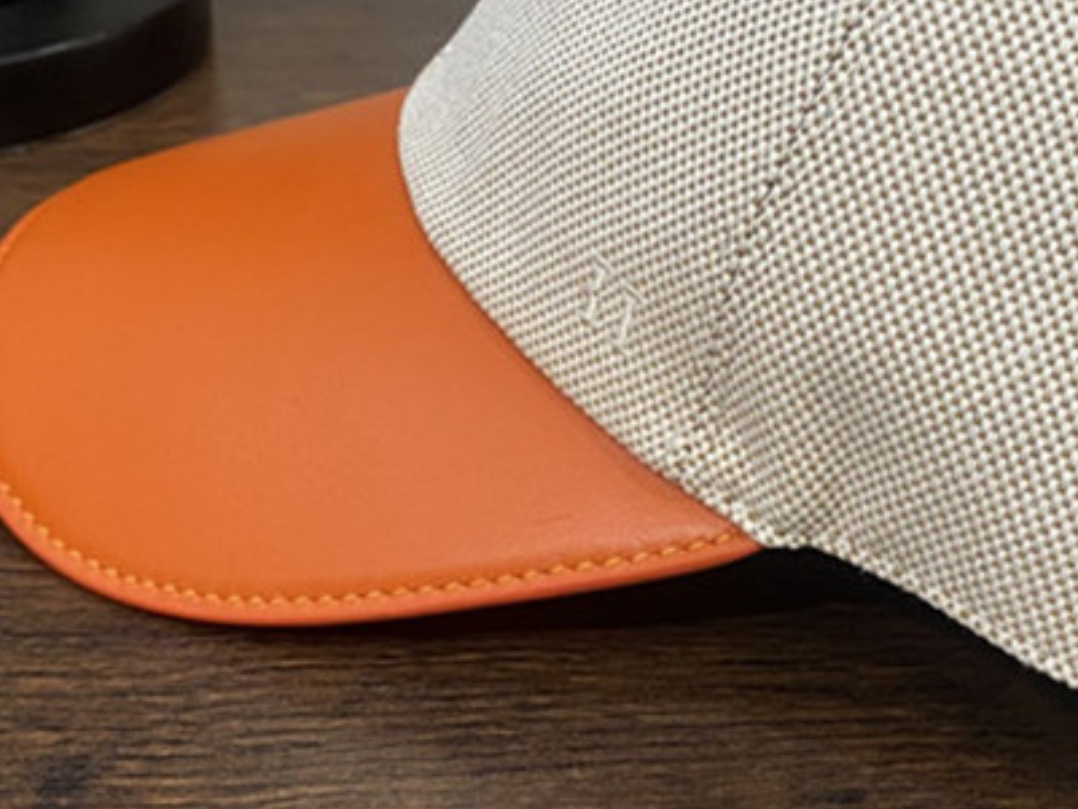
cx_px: 688
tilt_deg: -27.6
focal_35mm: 59
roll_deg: -2.4
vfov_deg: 24.8
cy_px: 306
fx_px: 1838
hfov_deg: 32.5
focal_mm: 4.25
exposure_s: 1/50
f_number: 1.8
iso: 125
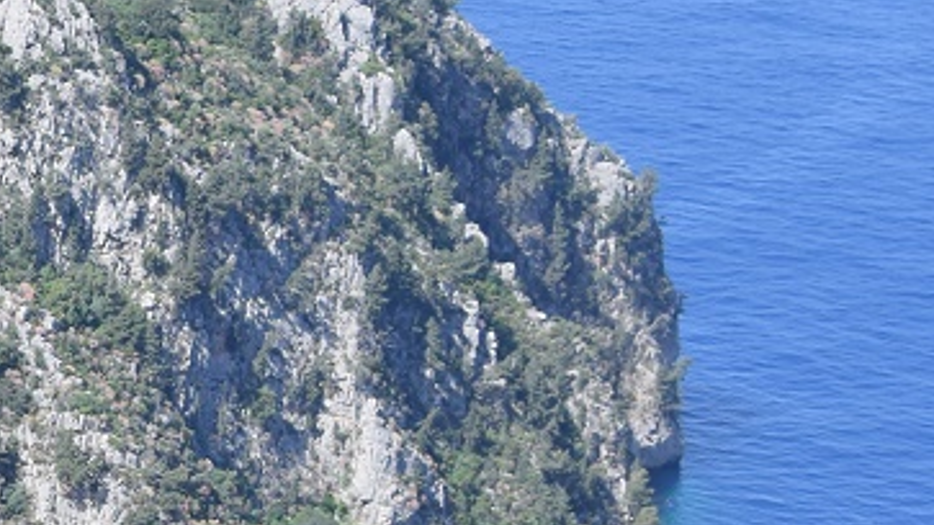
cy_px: 638
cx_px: -813
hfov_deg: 9.0
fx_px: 5625
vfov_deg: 5.3
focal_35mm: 227
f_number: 5
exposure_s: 1/1250
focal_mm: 35
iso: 400
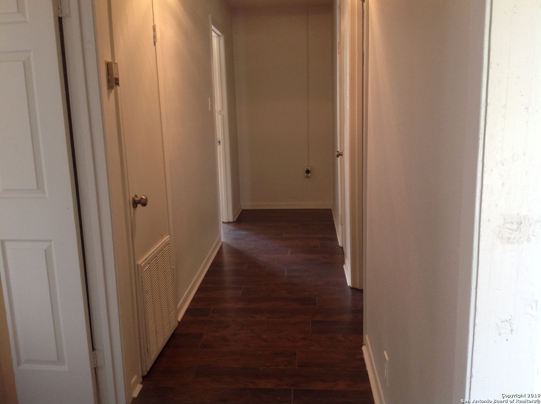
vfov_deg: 40.6
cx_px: 270
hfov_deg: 52.7
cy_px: 202
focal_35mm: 35
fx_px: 546
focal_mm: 4.28
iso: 125
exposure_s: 1/15
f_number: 2.4
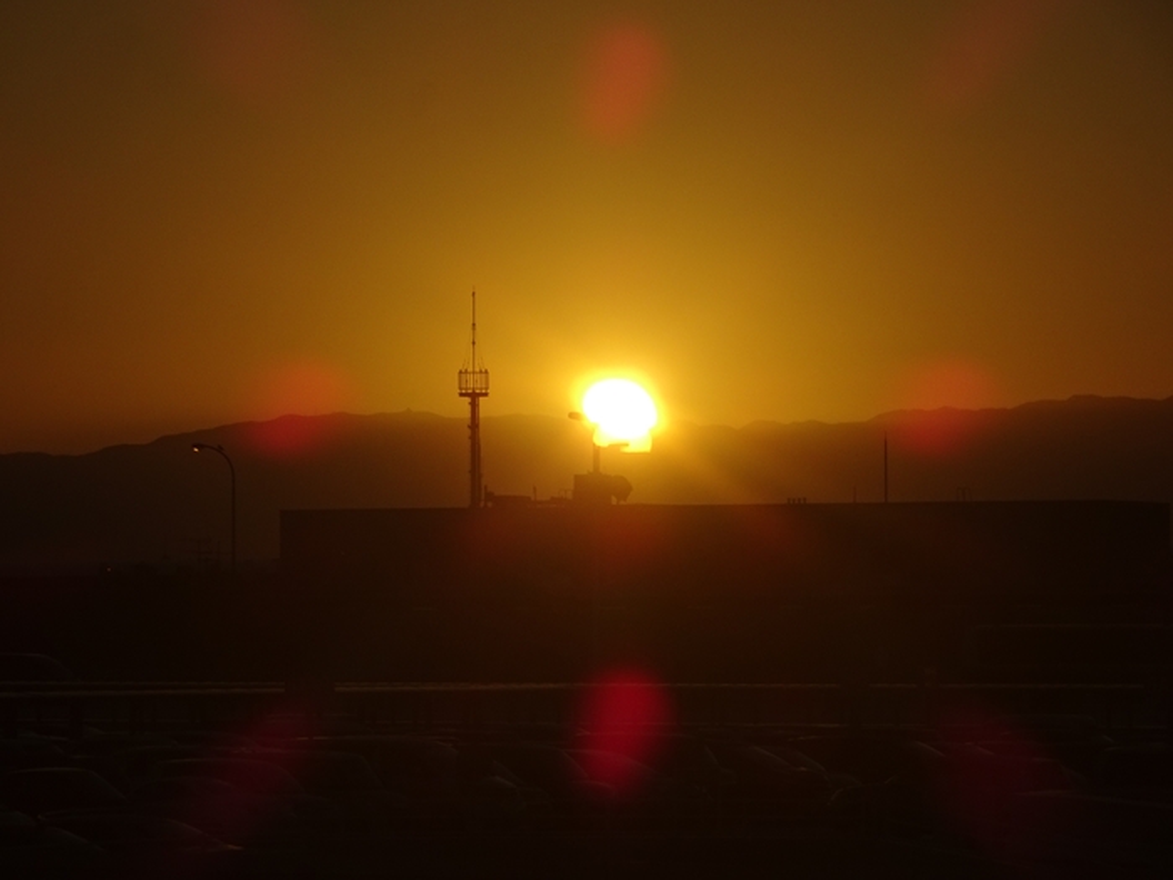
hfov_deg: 10.8
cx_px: 586
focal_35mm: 183
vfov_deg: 8.1
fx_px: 6201
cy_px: 440
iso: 80
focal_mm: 31.31
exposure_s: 1/2000
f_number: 6.3
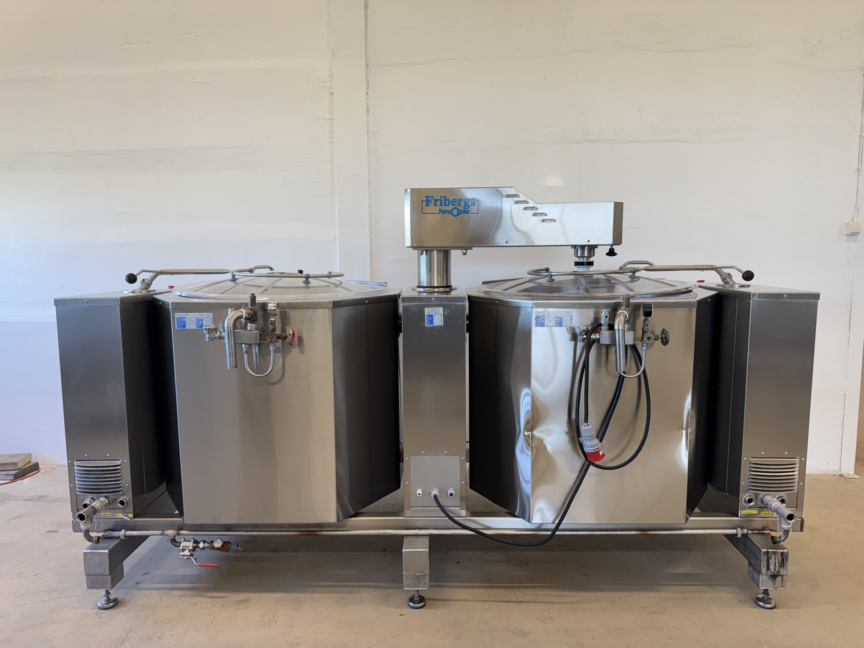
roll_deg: +0.3
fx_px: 599
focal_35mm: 24
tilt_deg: -5.7
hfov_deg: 71.6
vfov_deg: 56.8
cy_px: 324
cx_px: 432
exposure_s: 1/100
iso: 80
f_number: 1.78
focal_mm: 6.76
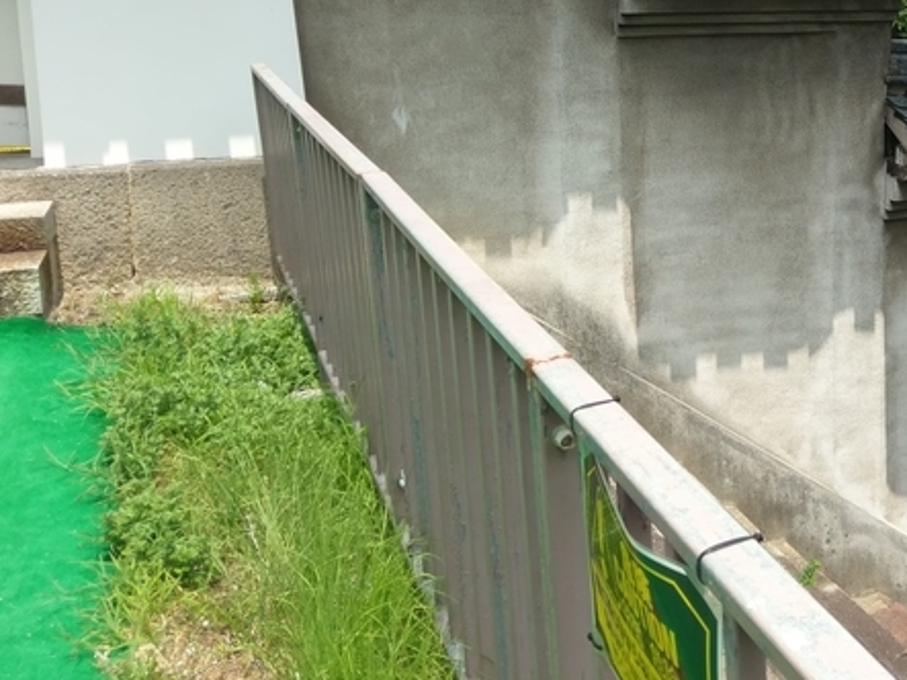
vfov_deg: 30.2
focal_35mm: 47
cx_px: 725
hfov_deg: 38.9
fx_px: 1231
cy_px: 145
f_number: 1.8
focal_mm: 4.58
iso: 100
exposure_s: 1/1684
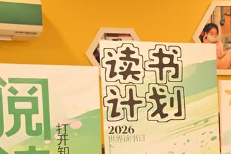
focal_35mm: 155
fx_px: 995
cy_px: 194
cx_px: 490
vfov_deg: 8.7
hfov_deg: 11.6
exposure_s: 1/160
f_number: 3.5
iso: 2500
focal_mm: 34
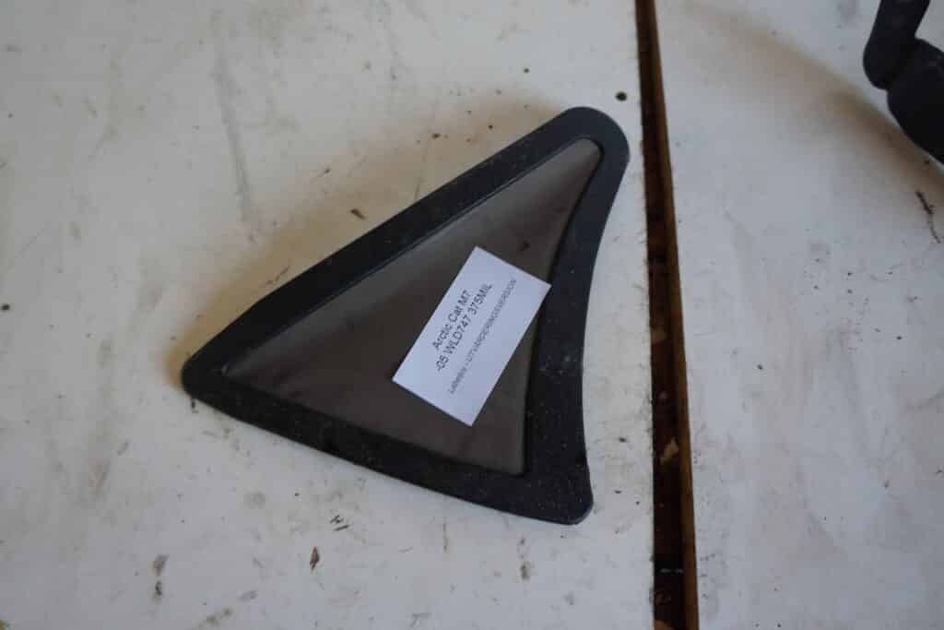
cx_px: 472
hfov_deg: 67.4
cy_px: 315
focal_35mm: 27
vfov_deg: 47.9
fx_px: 708
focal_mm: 18
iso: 250
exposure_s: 1/60
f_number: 4
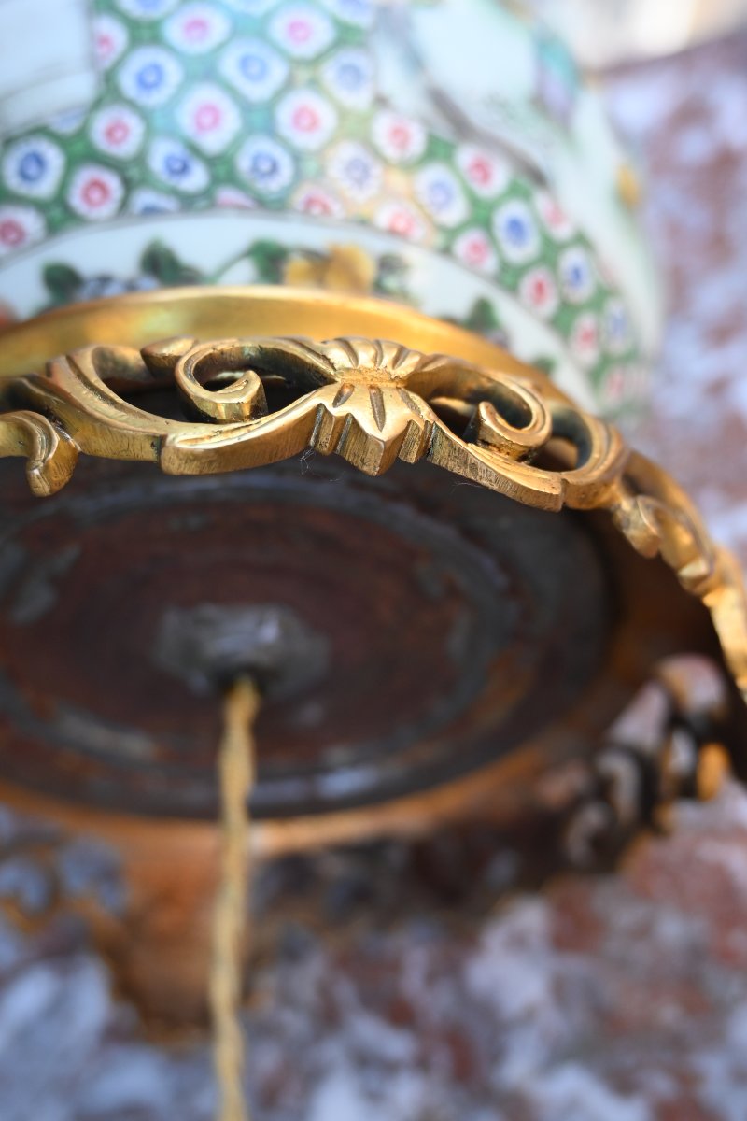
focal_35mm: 37
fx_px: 1144
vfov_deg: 52.2
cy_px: 560
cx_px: 374
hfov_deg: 36.2
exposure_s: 1/200
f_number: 3.8
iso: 400
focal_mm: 24.5
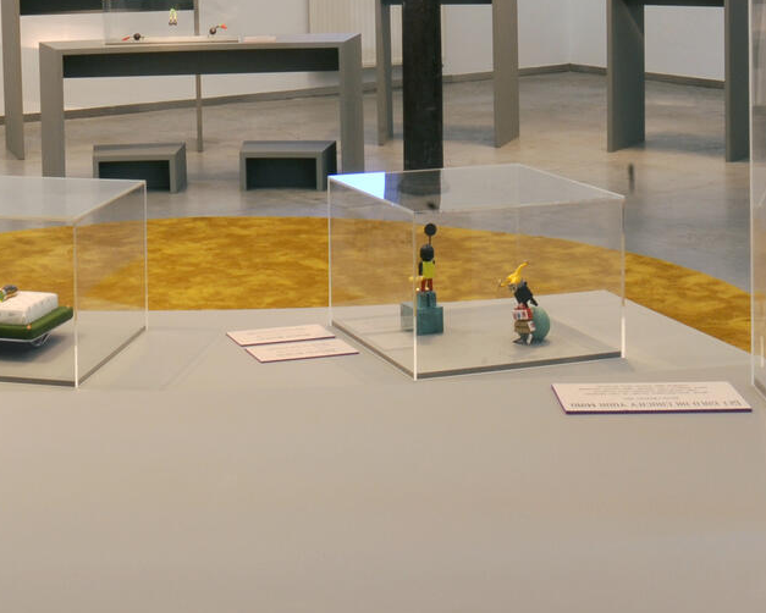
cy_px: -95
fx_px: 1587
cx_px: 183
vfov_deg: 20.6
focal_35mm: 70
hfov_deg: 26.7
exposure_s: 1/1.6
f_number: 22
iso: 320
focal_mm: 26
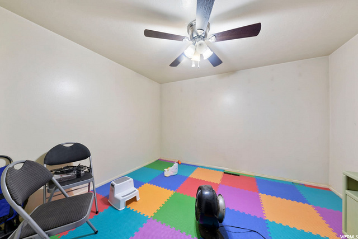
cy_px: 120
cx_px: 179
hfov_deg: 112.6
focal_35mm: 12
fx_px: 119
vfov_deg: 90.0
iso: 100
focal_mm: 12
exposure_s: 1.6
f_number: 8
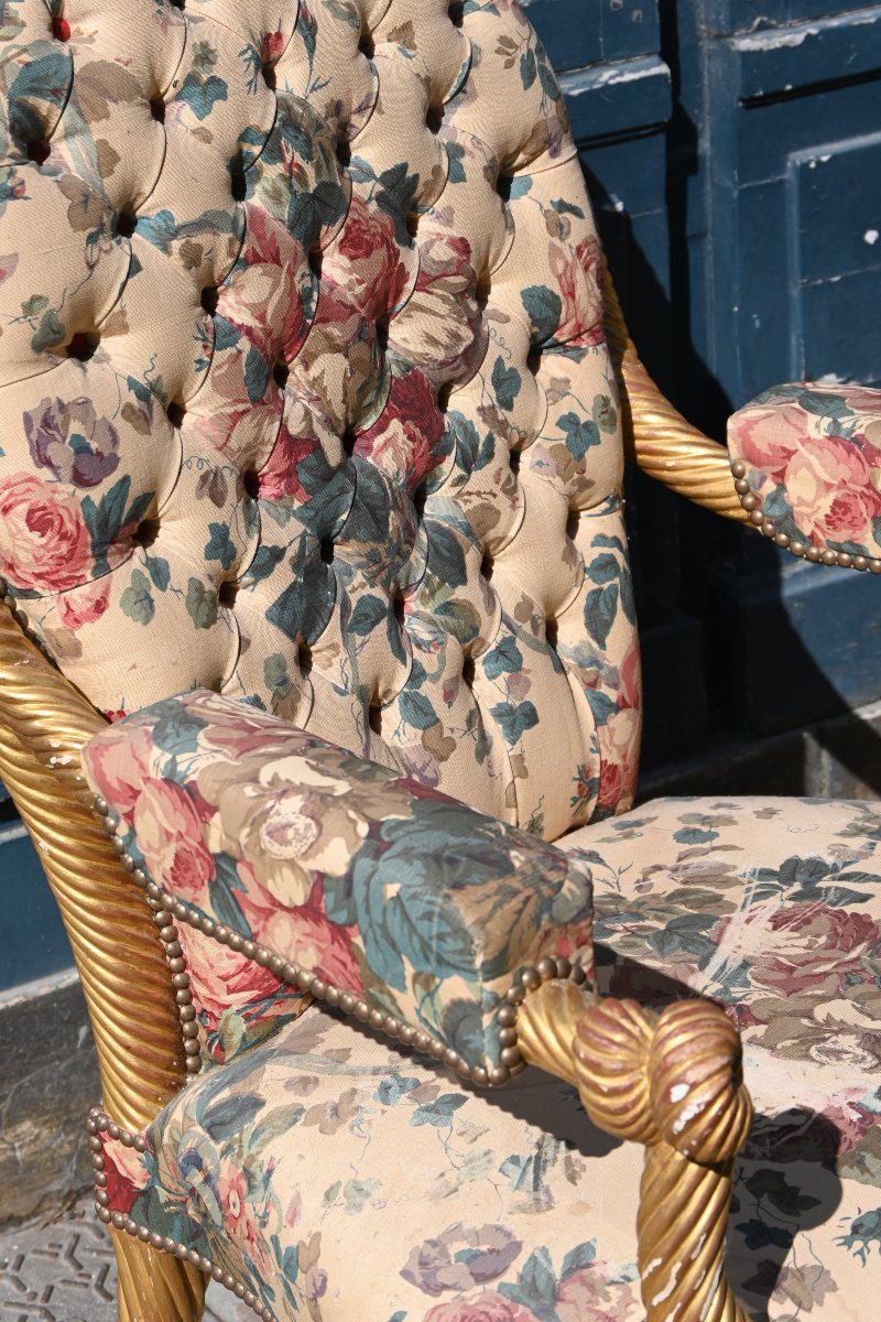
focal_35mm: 86
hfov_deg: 16.0
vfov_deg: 23.8
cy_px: 661
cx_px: 440
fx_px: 3138
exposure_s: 1/400
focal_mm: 57
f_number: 7.1
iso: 100
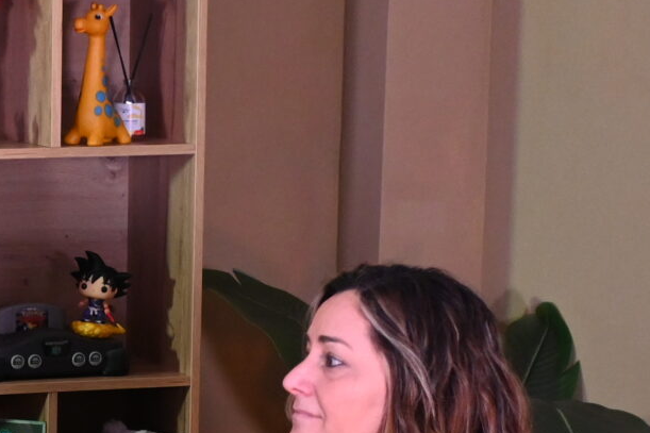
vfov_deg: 8.6
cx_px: -141
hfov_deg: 12.7
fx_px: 2835
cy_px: 555
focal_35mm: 157
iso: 1400
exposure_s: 1/40
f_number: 4.2
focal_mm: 25
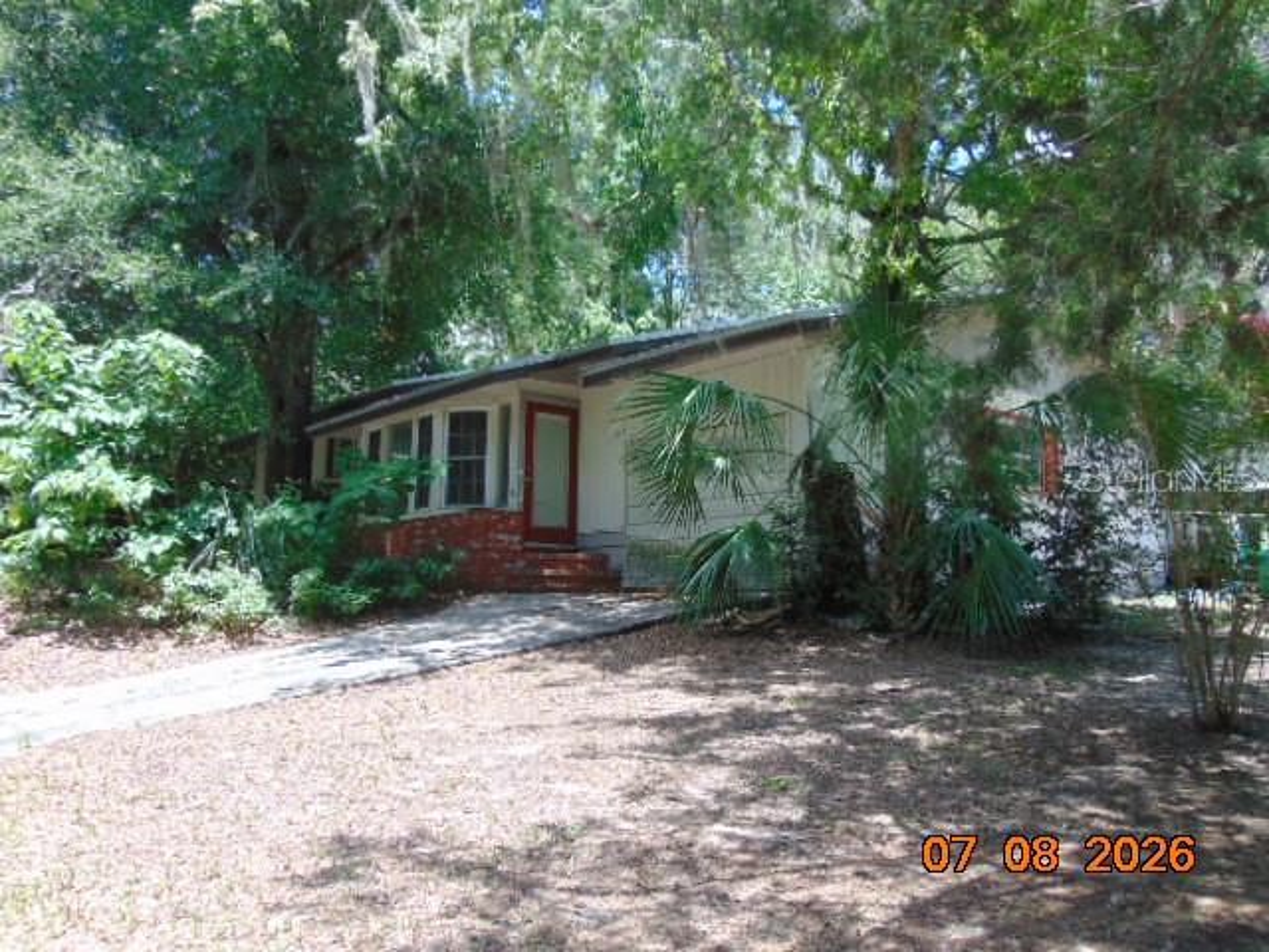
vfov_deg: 46.8
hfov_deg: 60.0
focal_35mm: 30
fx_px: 1100
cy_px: 476
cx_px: 634
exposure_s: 1/250
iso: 80
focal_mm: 5.4
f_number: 3.1
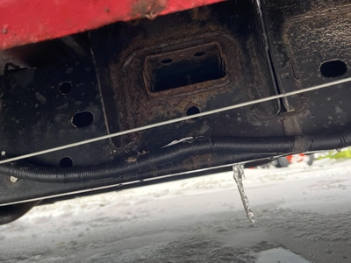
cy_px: 132
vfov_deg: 53.1
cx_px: 176
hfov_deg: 67.3
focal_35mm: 26
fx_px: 264
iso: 50
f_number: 1.6
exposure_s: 1/362
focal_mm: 5.1
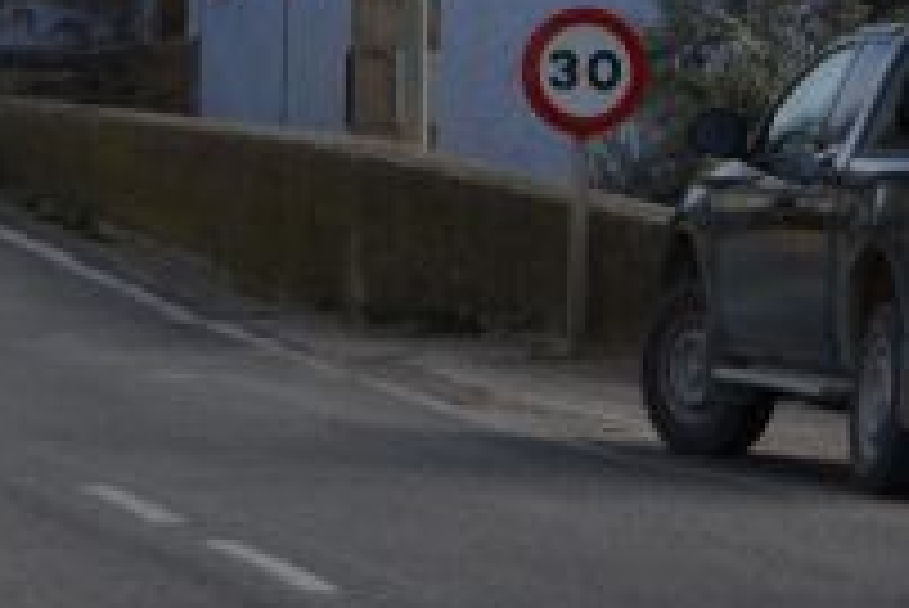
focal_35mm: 326
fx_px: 8237
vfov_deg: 4.2
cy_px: -448
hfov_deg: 6.3
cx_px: 171
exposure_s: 1/1000
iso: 100
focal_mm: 55
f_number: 5.6
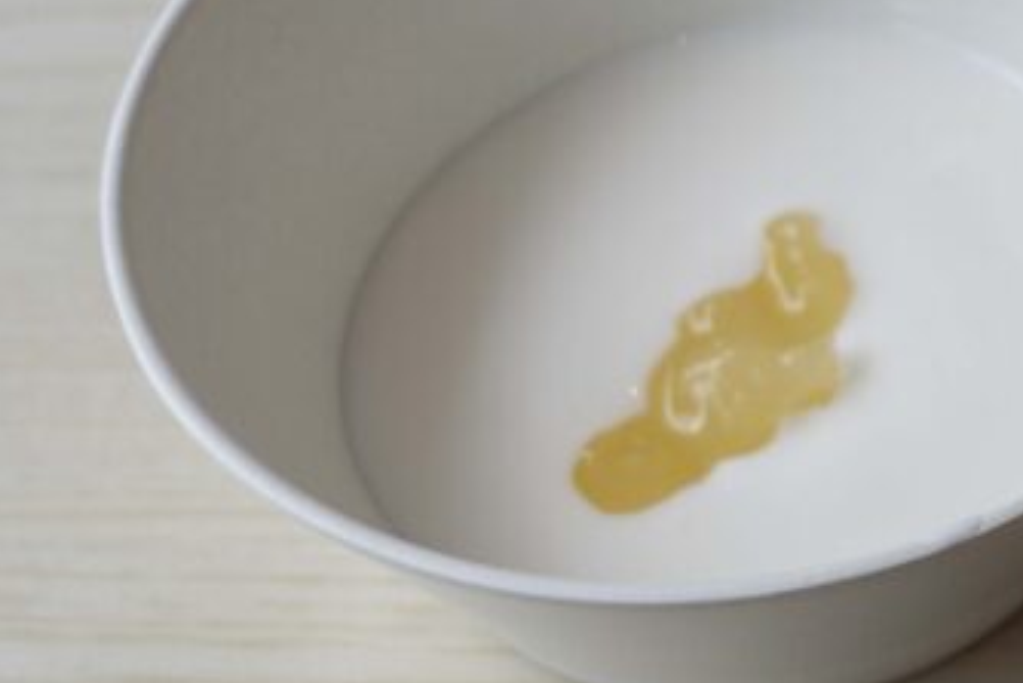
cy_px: 188
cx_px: 1446
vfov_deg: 9.3
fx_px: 4179
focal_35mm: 147
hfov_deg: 13.3
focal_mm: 48
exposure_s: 1/60
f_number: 5.6
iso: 100
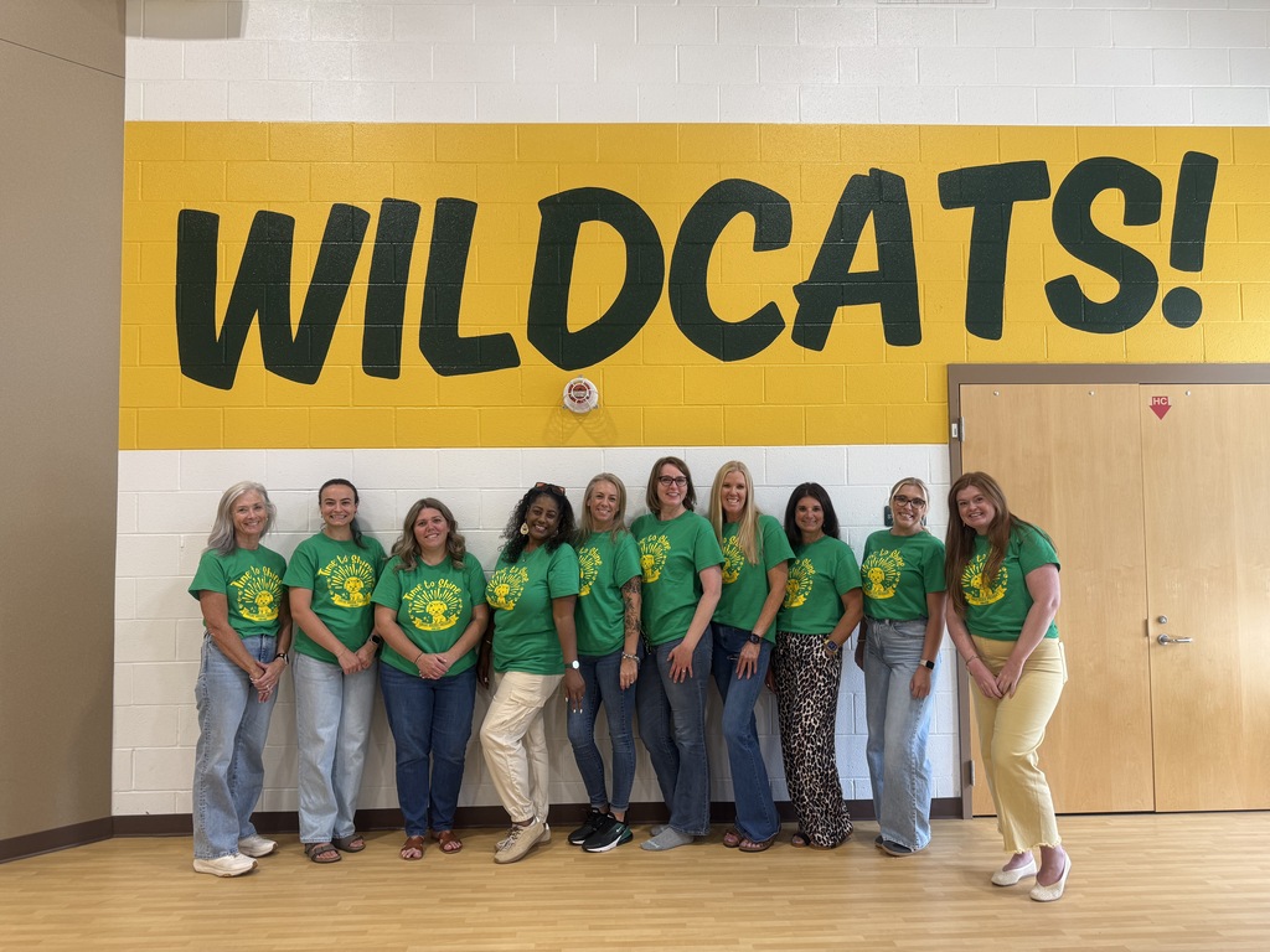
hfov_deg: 71.6
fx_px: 881
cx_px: 635
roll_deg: +0.6
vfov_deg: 56.8
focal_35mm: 24
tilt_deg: +2.9
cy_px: 476
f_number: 1.78
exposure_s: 1/121
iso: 100
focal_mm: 6.76
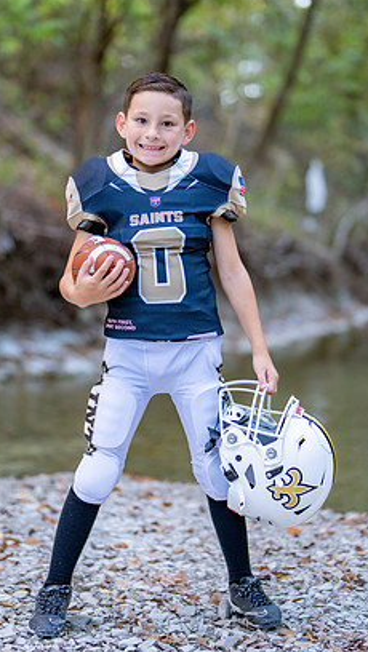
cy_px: 319
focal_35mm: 92
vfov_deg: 23.2
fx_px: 1593
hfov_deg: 13.2
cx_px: 163
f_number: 1.2
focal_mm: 50
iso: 500
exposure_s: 1/500
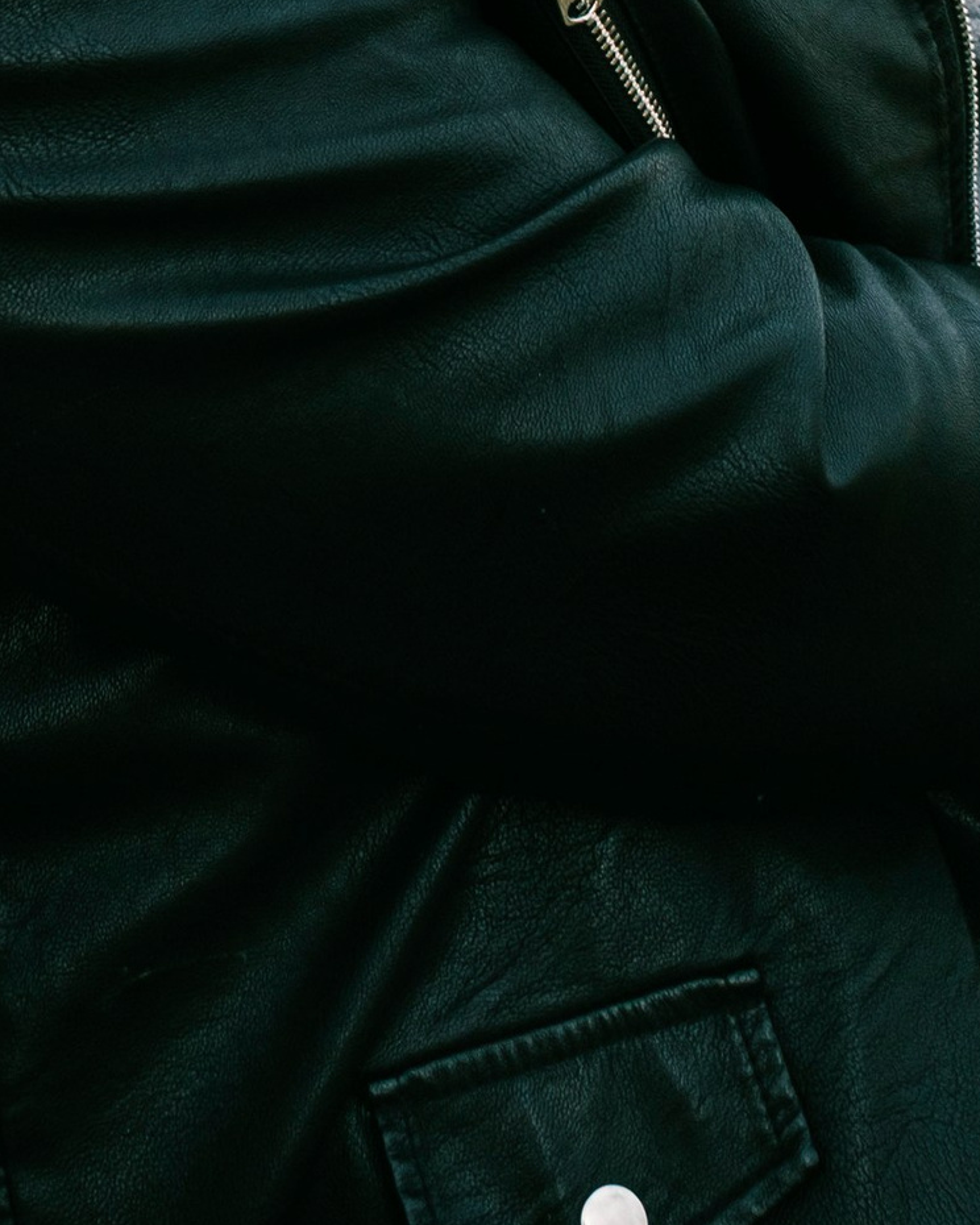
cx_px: 136
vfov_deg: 17.5
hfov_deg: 16.4
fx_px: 3372
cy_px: -836
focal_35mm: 93
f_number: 4
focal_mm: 16
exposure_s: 1/400
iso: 800
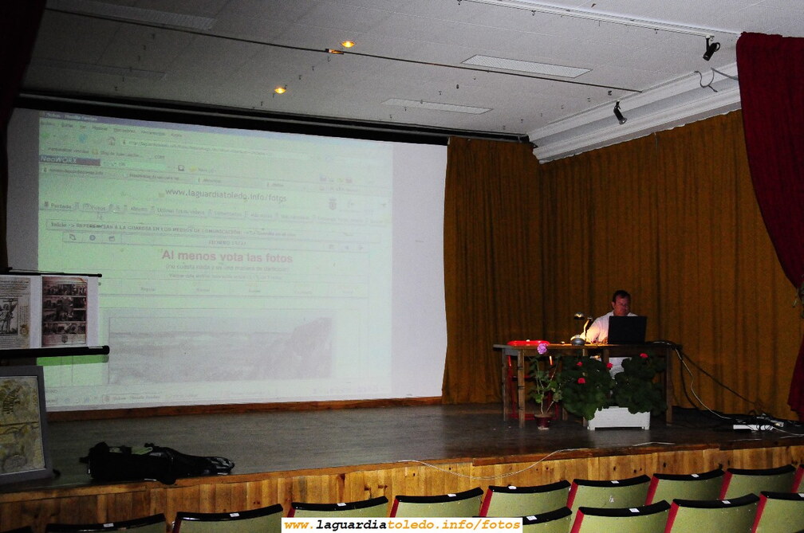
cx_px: 402
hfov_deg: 45.0
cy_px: 266
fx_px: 970
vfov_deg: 30.8
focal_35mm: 44
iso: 3200
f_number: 8
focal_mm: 29
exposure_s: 1/60
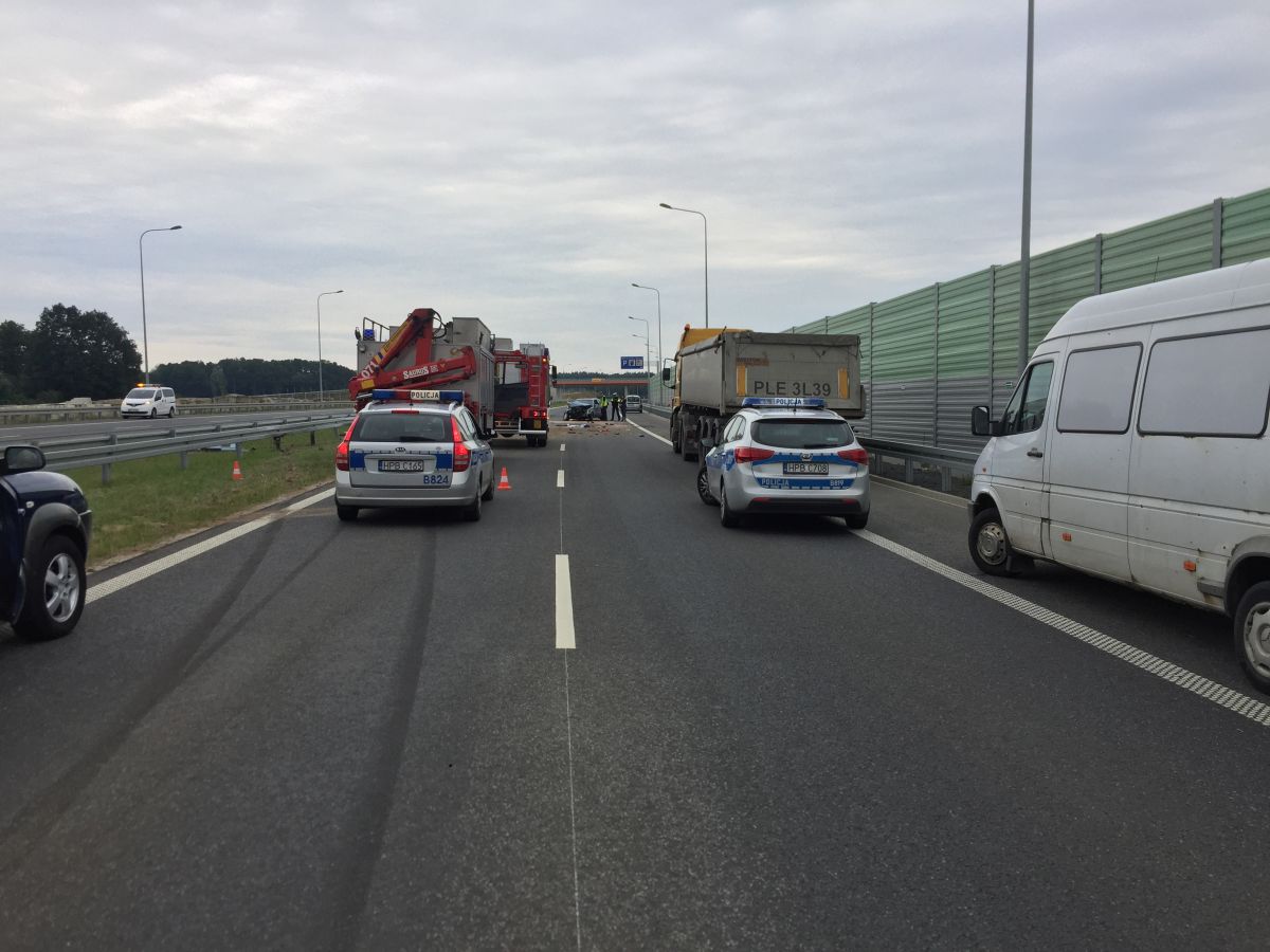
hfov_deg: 61.7
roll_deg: +0.3
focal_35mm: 29
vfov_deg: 48.2
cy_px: 476
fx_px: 1064
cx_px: 635
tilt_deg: -2.8
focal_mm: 4.15
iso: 32
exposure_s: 1/590
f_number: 2.2
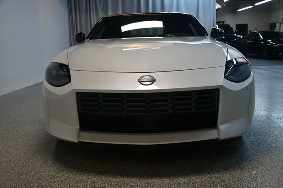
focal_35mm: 36
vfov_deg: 36.8
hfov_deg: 53.2
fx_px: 283
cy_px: 94
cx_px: 142
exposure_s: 1/250
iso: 800
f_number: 3.8
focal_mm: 24
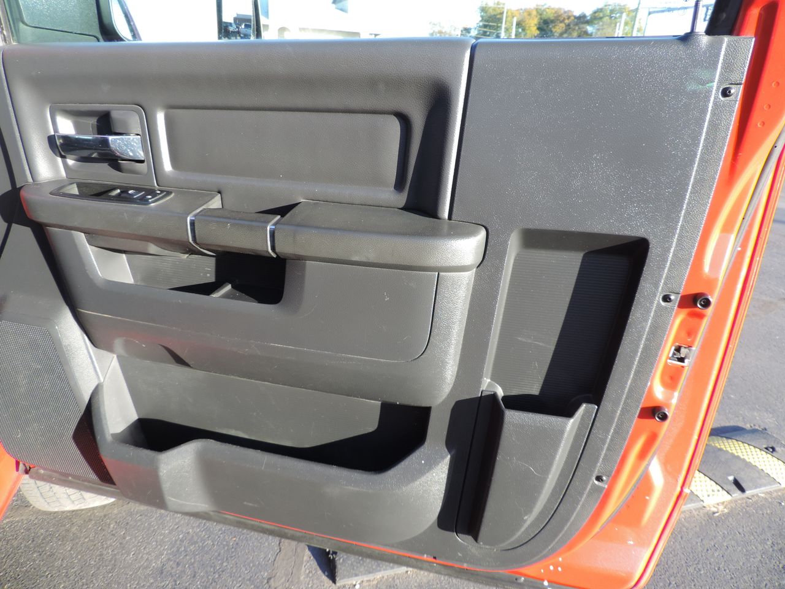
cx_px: 392
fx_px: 544
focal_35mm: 24
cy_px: 294
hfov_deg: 71.6
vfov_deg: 56.8
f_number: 3
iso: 80
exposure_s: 1/125
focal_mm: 4.3
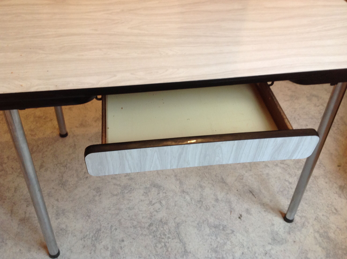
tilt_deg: -45.8
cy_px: 130
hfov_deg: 52.7
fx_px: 350
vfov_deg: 40.6
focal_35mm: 35
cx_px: 174
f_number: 2.4
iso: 100
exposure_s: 1/15
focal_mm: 4.28
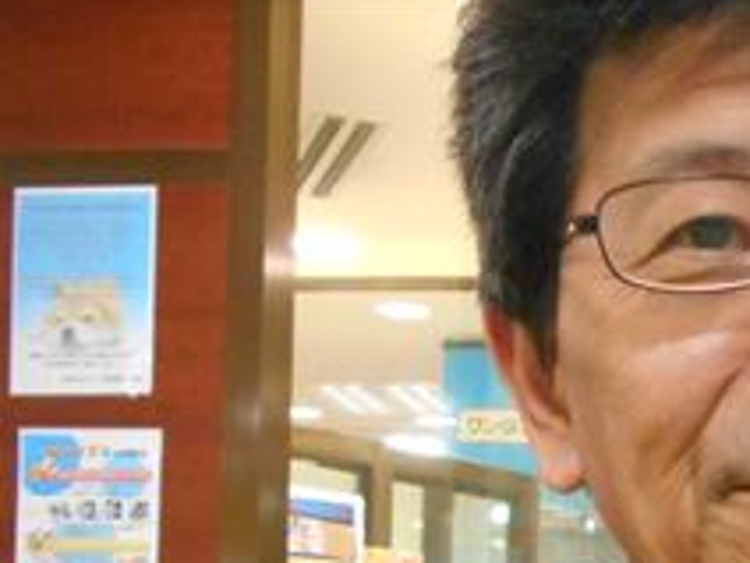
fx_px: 1842
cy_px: 786
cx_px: 835
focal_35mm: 85
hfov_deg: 21.7
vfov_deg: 16.2
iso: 800
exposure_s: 1/100
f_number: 3.4
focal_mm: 5.1
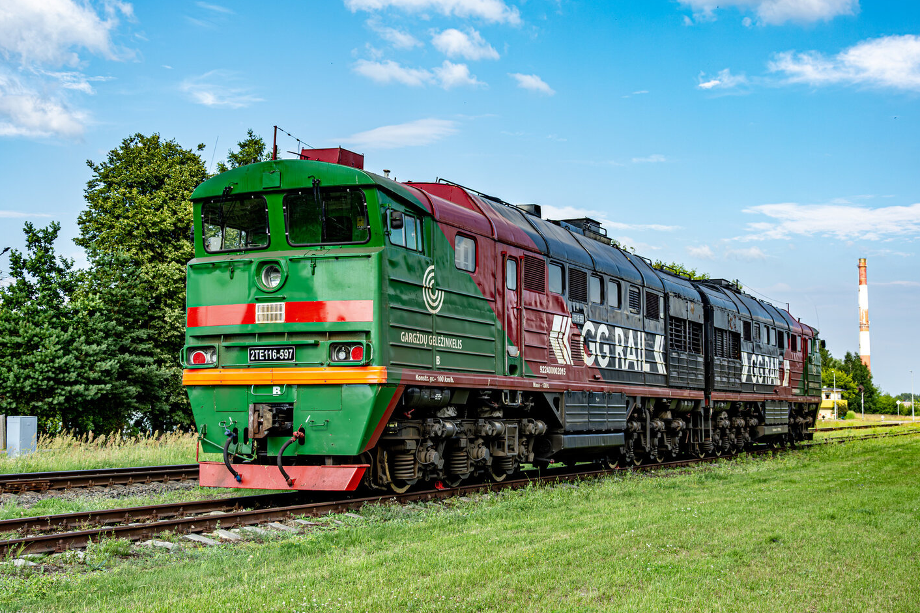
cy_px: 276
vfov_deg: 26.5
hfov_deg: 38.9
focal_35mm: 51
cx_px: 478
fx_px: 1303
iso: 250
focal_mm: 30
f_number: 6.3
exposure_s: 1/400
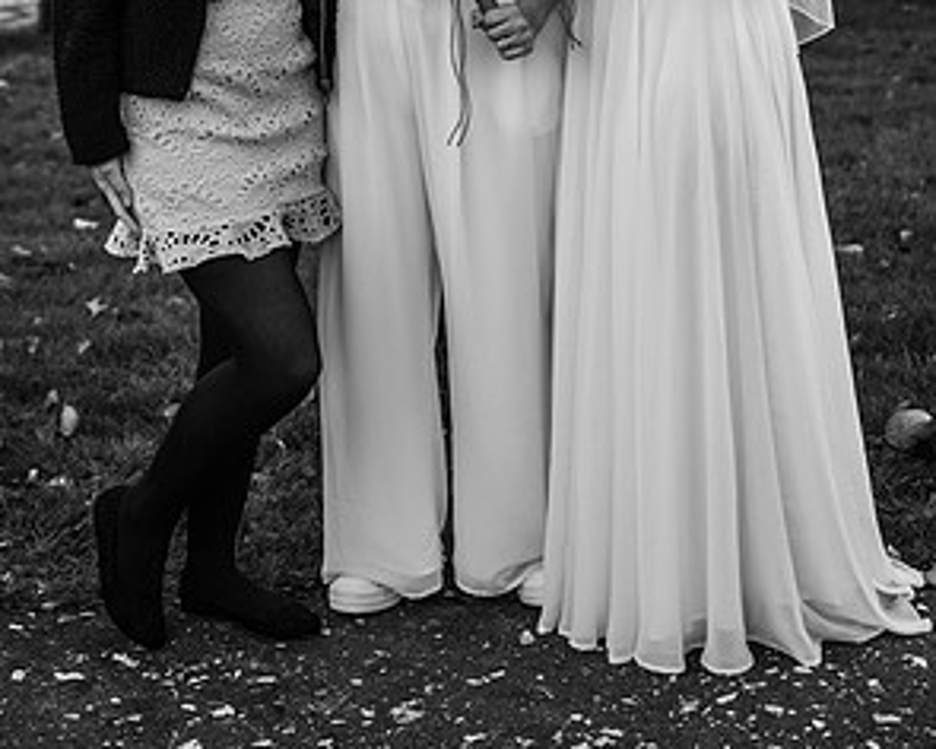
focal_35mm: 90
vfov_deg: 16.8
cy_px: 41
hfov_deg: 21.3
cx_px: 465
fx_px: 2493
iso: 100
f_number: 4
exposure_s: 1/250
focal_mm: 63
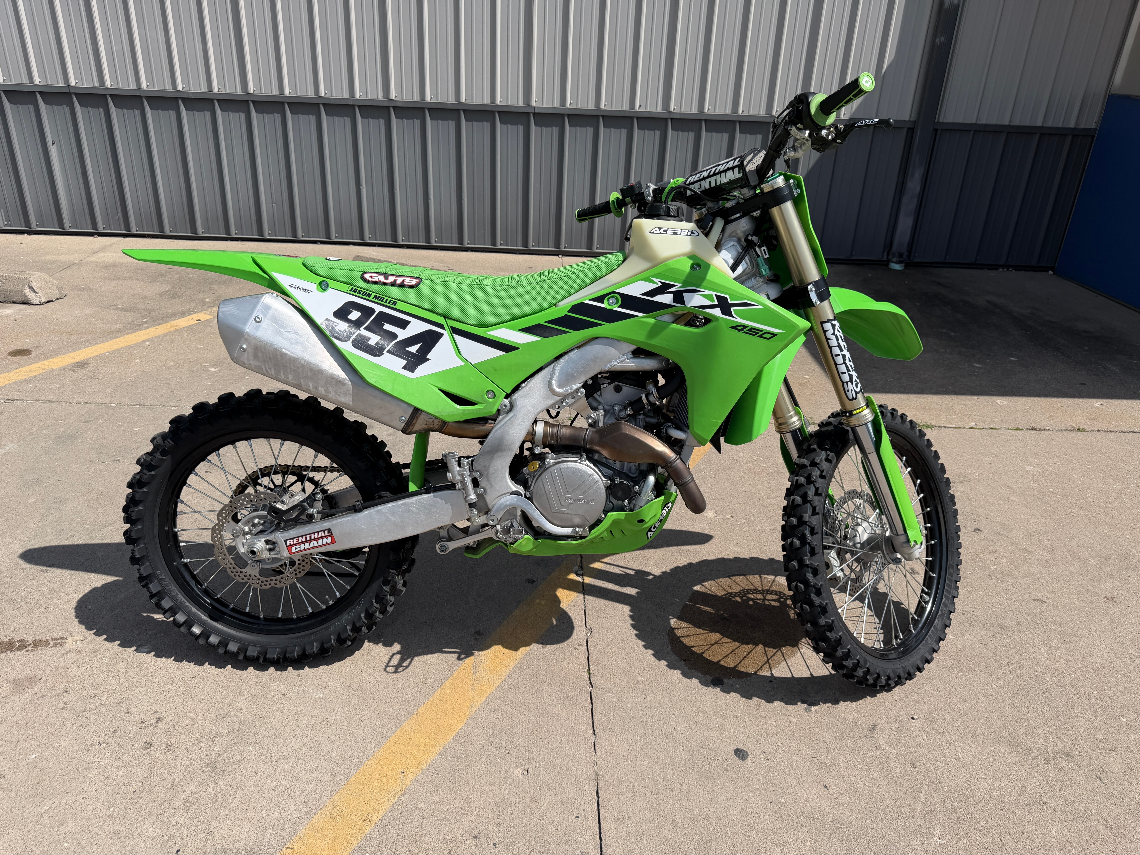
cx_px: 570
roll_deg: -2.2
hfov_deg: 71.6
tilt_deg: -24.2
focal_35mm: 24
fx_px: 790
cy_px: 428
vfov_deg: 56.8
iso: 80
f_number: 1.78
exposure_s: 1/5714
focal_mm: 6.76
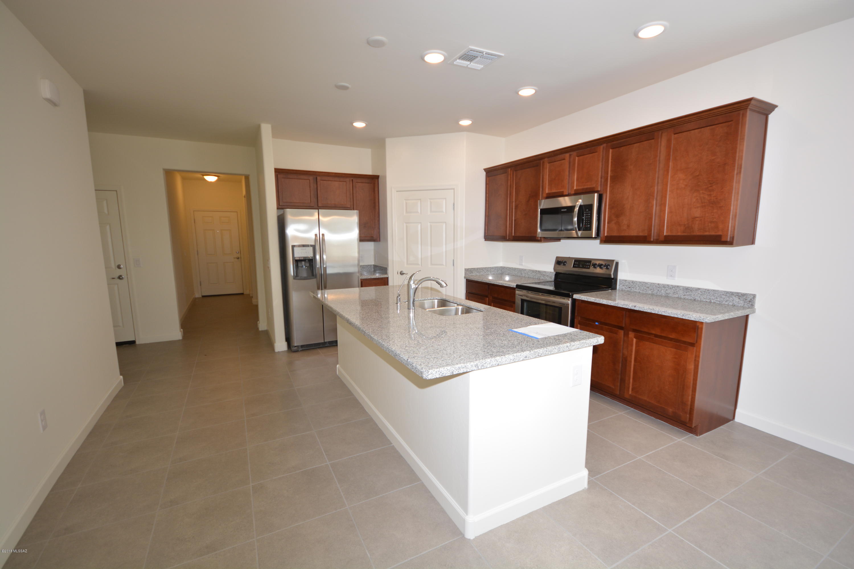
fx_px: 356
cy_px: 284
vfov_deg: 77.3
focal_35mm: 15
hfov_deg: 100.4
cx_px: 427
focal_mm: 10
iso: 200
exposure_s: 1/60
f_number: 4
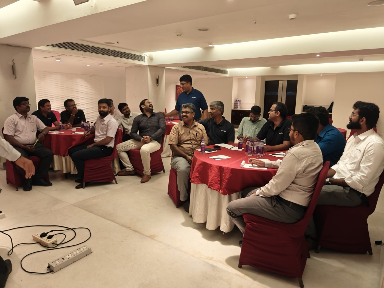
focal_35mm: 23
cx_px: 192
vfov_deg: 58.9
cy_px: 144
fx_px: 255
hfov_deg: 73.9
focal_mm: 6.06
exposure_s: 1/50
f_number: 1.6
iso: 1600
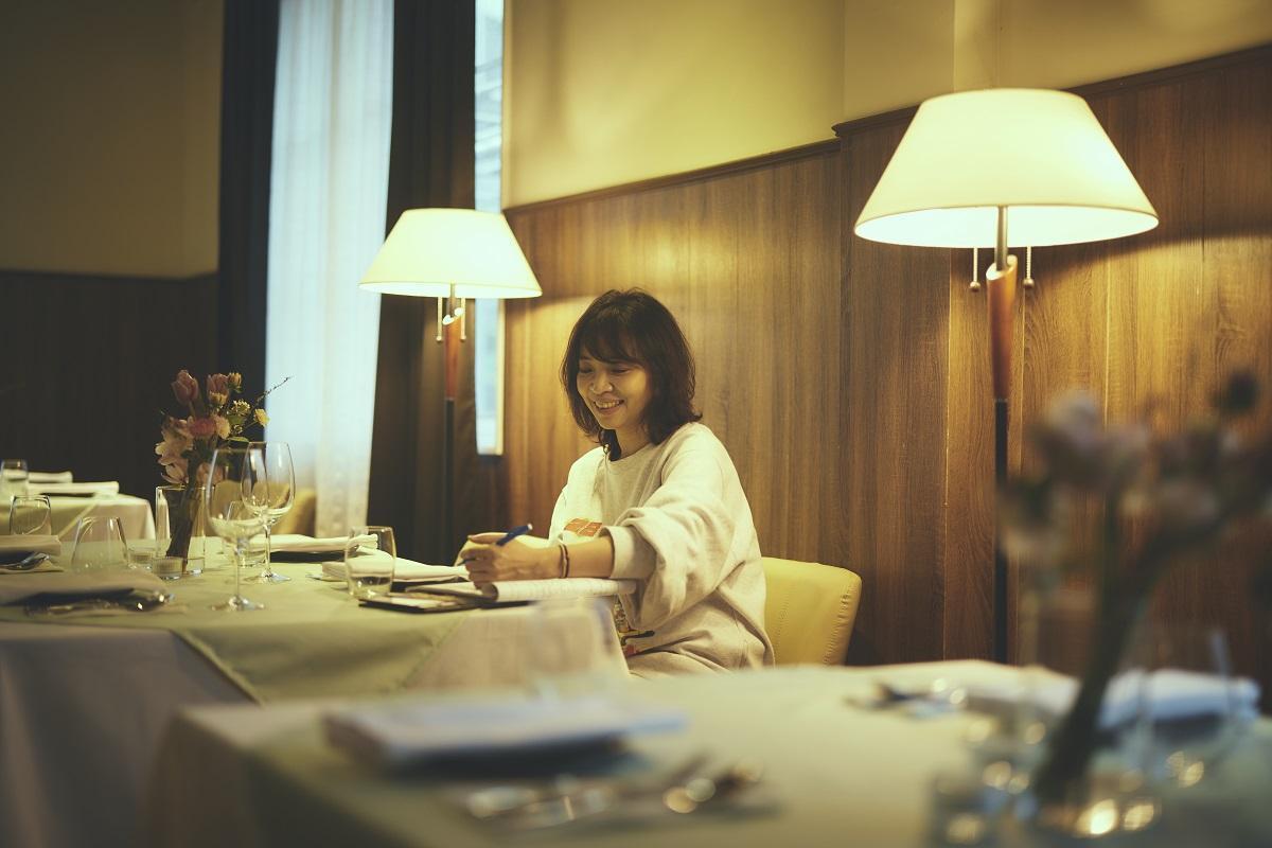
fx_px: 1767
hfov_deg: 39.6
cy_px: 424
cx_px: 636
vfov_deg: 27.0
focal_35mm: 50
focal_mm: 50
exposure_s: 1/50
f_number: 1.4
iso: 100
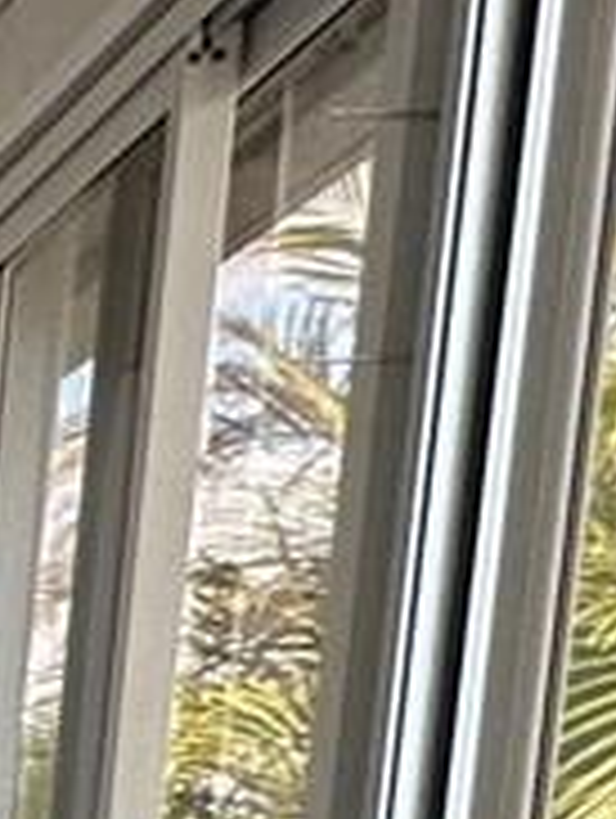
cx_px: -1736
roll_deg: -1.9
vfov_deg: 14.5
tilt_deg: -6.6
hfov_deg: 8.1
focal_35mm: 123
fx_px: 2912
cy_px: 1350
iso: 80
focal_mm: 2.22
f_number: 2.2
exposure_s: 1/99
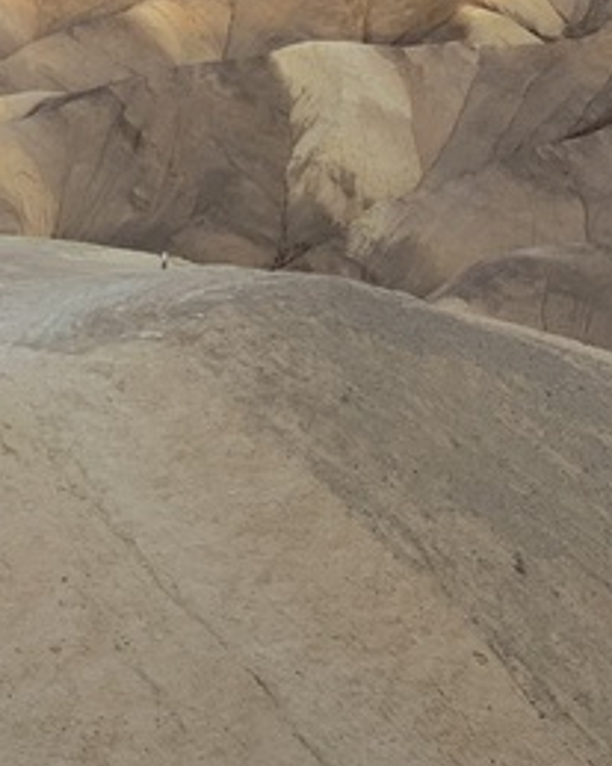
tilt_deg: -8.8
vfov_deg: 18.5
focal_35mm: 102
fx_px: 2311
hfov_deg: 15.0
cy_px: 89
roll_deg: +0.8
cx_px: 426
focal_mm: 6
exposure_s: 1/558
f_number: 2
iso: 20
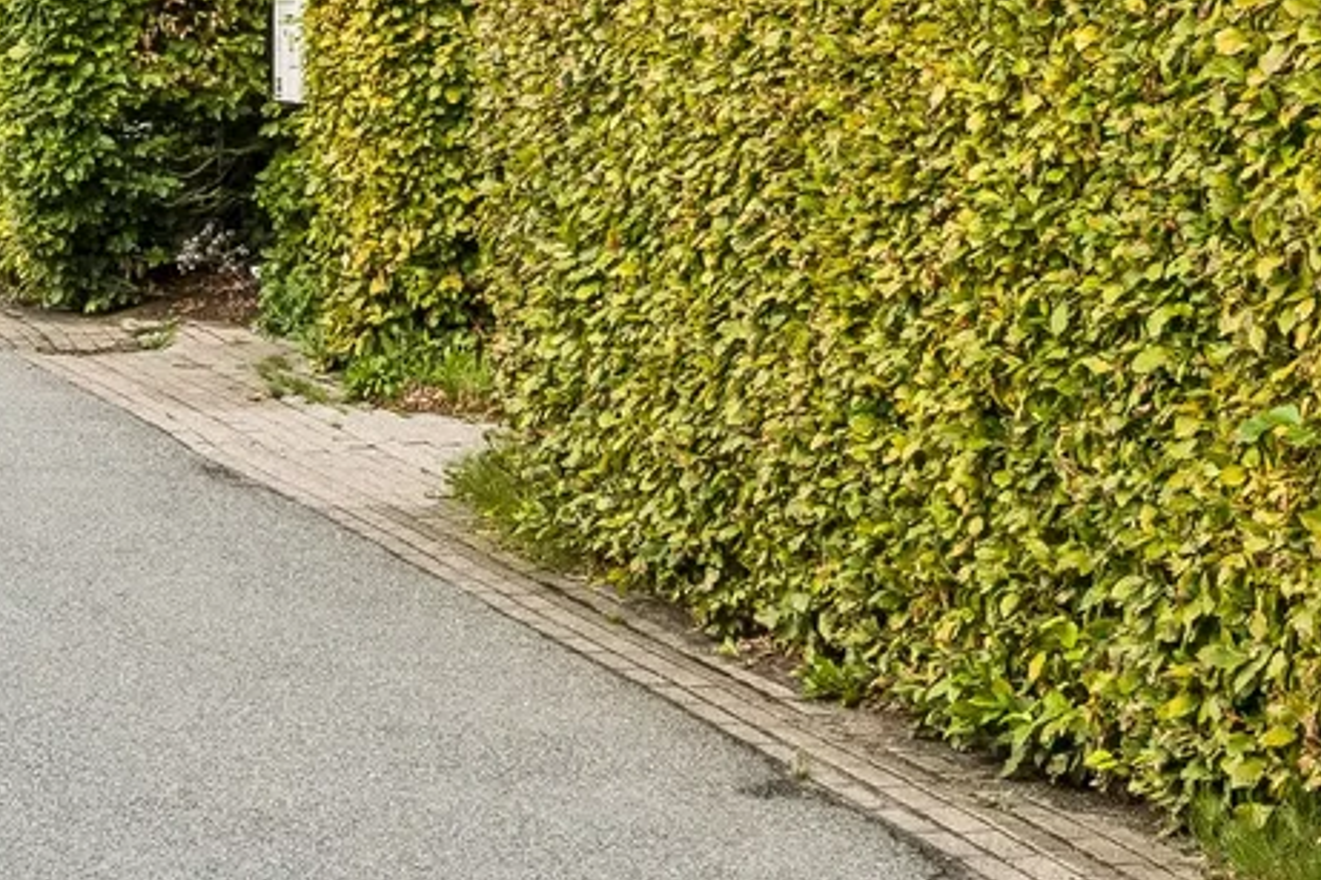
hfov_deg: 16.4
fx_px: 4585
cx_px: 510
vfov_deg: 10.7
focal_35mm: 125
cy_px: -294
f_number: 13
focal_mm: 24
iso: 180
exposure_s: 1/100
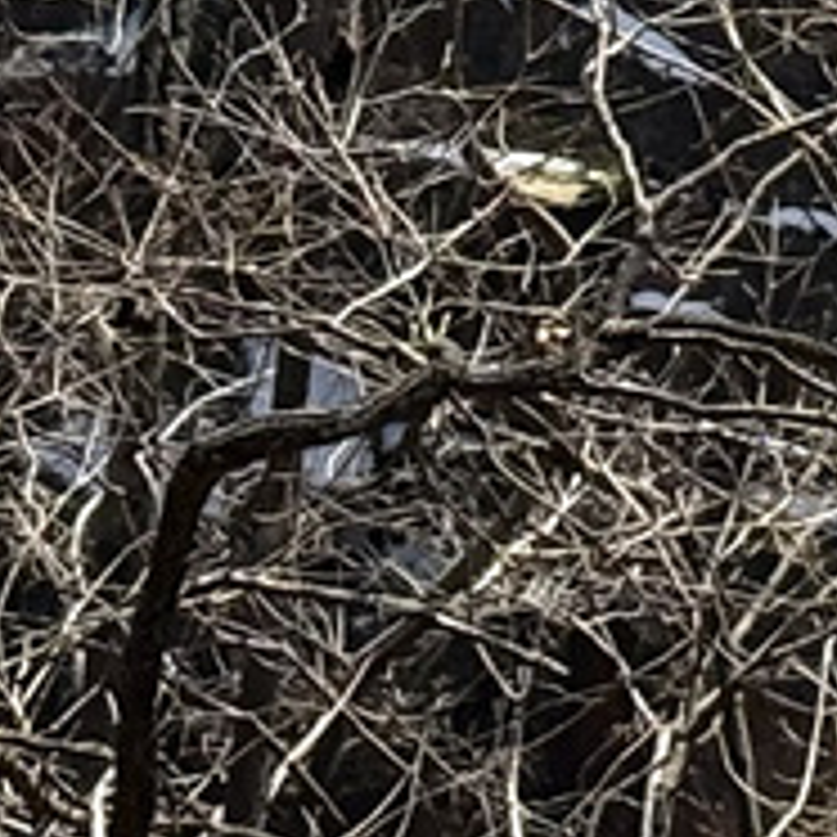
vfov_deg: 4.3
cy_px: -1426
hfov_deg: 4.4
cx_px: 1328
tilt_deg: -18.5
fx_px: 10806
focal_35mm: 395
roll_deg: +0.7
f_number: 1.6
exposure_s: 1/1901
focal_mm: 5.96
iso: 32
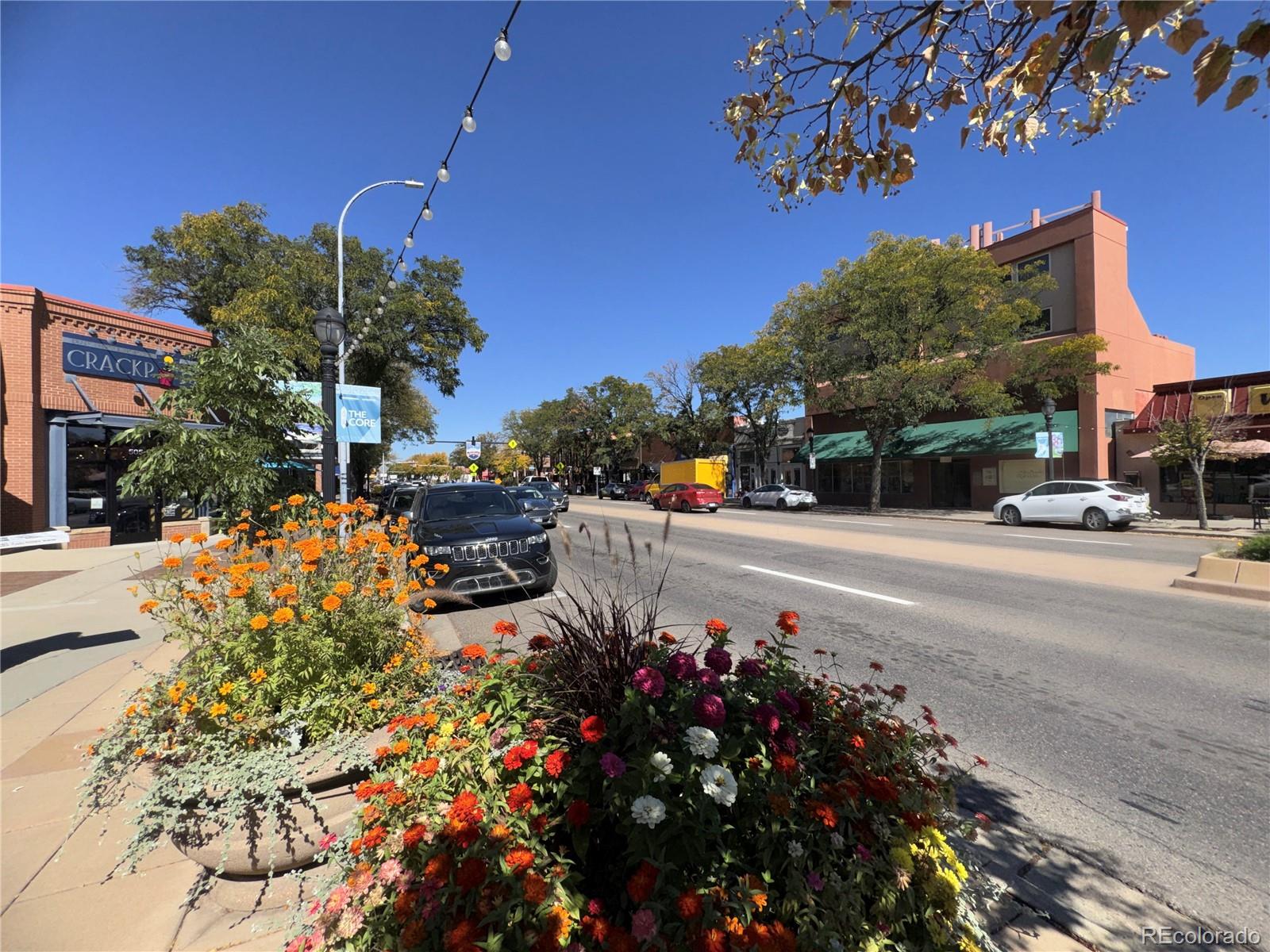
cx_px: 635
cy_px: 476
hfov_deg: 102.1
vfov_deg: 85.7
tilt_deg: -0.1
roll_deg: +0.9
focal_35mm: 14
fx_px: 514
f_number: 2.2
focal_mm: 2.22
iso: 32
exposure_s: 1/1927
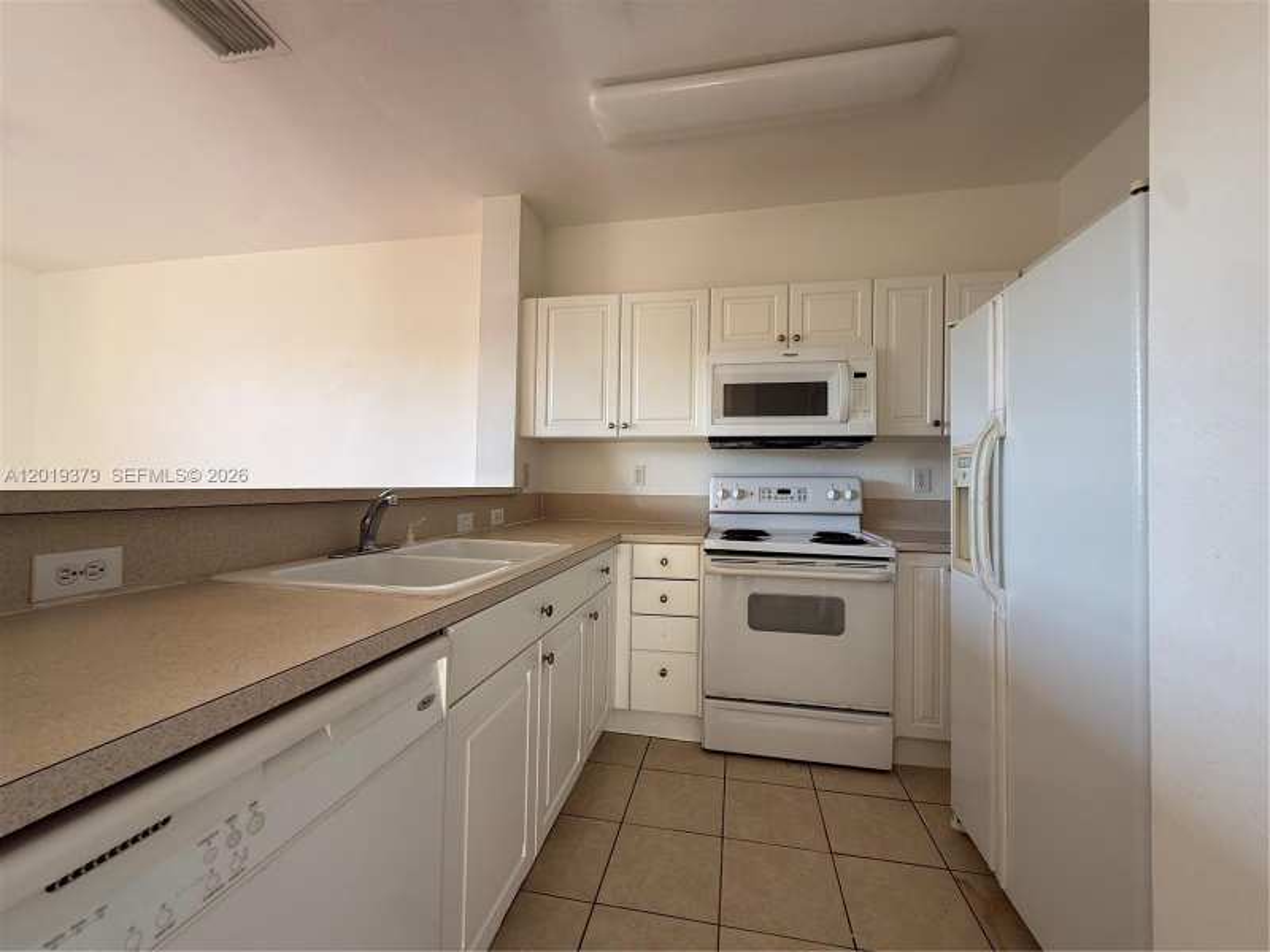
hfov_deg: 102.1
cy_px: 476
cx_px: 635
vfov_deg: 85.7
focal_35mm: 14
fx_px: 514
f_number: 2.2
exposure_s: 1/99
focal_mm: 2.22
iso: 100
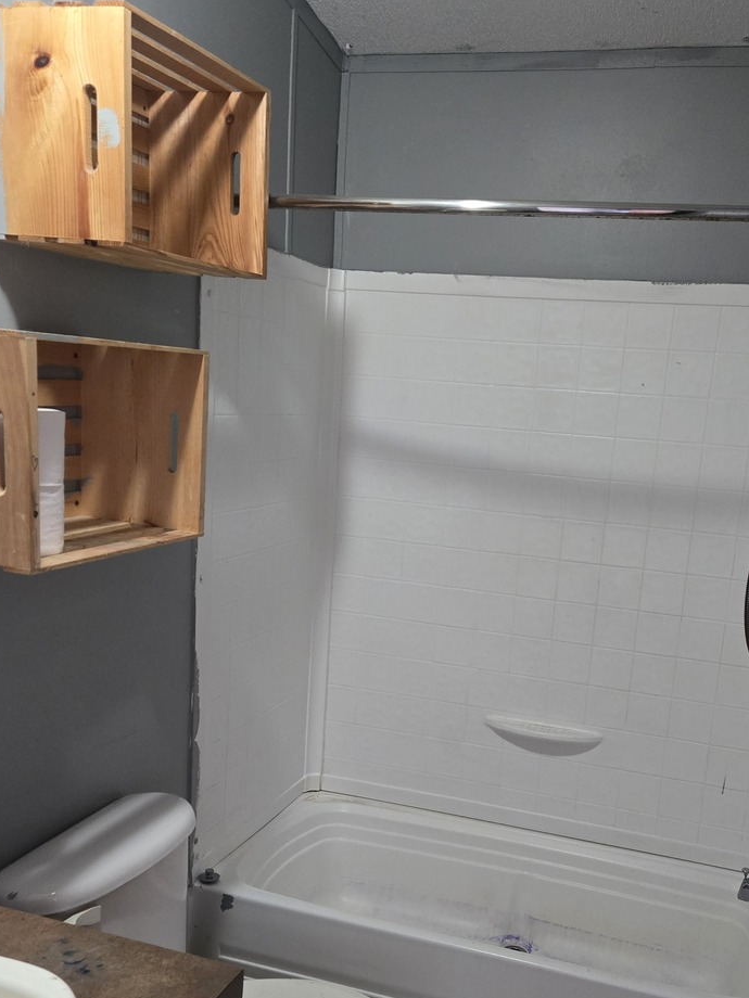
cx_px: 450
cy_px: 606
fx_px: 1039
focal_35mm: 36
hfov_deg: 39.5
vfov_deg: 51.0
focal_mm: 5.4
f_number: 1.8
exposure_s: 1/60
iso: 640
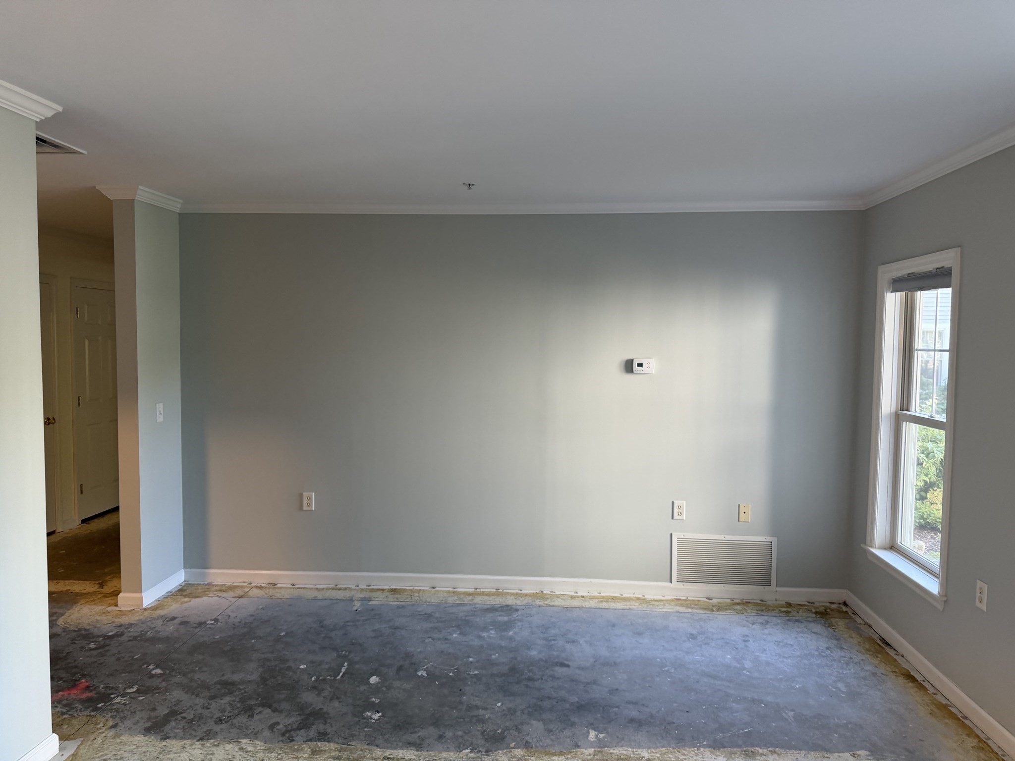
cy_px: 380
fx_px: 704
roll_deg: -0.2
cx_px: 508
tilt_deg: -1.7
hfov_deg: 71.6
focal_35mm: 24
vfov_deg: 56.8
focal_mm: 6.76
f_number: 1.78
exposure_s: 1/60
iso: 160
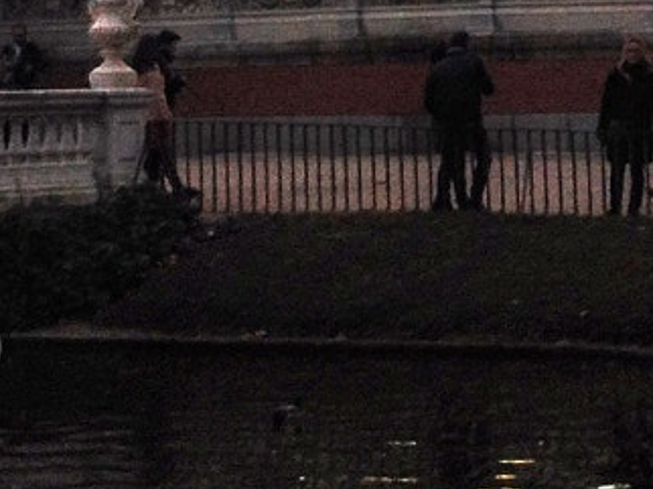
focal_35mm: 174
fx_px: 3280
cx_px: 564
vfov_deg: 7.9
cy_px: -710
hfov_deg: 11.3
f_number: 2.4
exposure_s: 1/292
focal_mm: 4.28
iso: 50
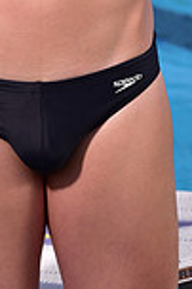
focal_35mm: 496
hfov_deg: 2.8
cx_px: 64
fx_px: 3977
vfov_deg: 4.1
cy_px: -243
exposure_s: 1/250
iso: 80
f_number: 6.3
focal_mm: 130
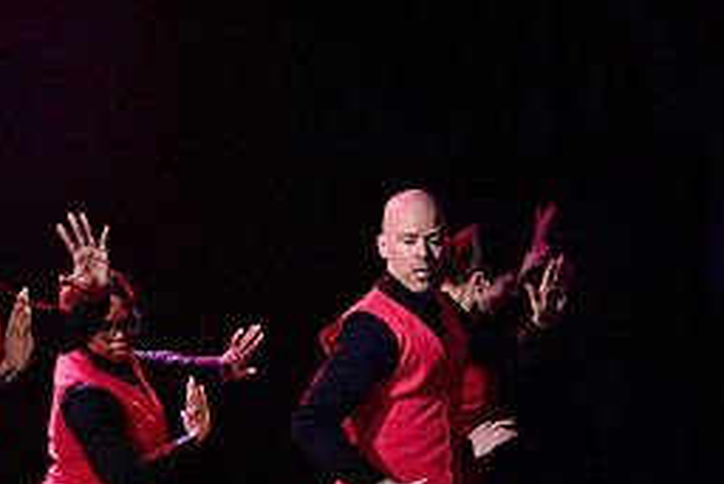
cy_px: 298
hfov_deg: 7.1
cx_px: 31
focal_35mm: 290
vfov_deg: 4.7
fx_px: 5835
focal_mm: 105
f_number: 2.8
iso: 1600
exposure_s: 1/250
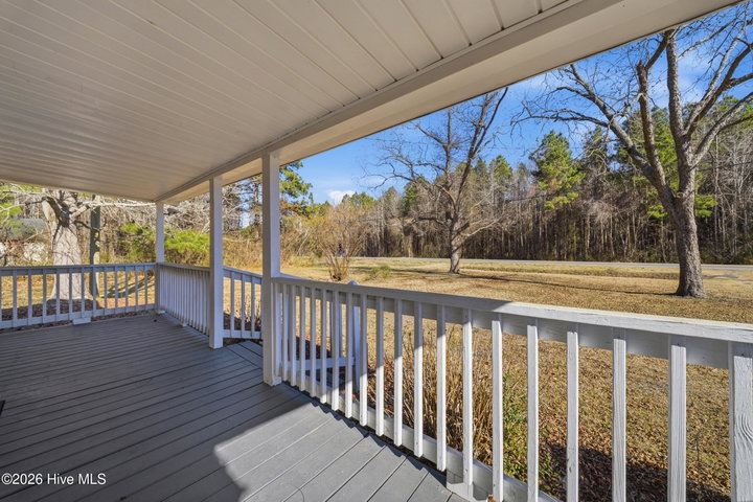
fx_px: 251
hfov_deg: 112.6
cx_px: 376
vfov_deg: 90.0
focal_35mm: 12
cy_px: 251
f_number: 8
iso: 250
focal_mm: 12
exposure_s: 1/2500
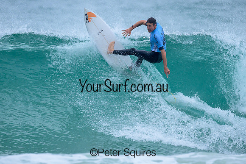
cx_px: 138
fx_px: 7517
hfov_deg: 1.9
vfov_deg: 1.3
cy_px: 88
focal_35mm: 1100
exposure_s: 1/2000
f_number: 6.3
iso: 720
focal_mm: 800
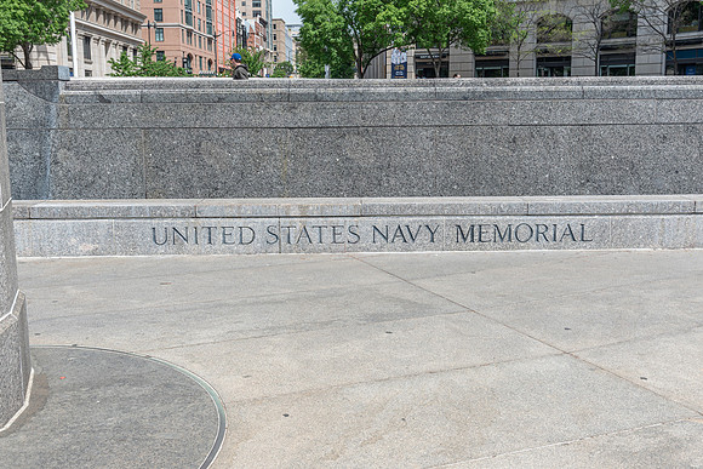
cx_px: 352
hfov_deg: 48.4
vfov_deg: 33.4
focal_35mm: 40
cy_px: 234
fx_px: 781
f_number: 9
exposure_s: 1/125
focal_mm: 40
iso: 100
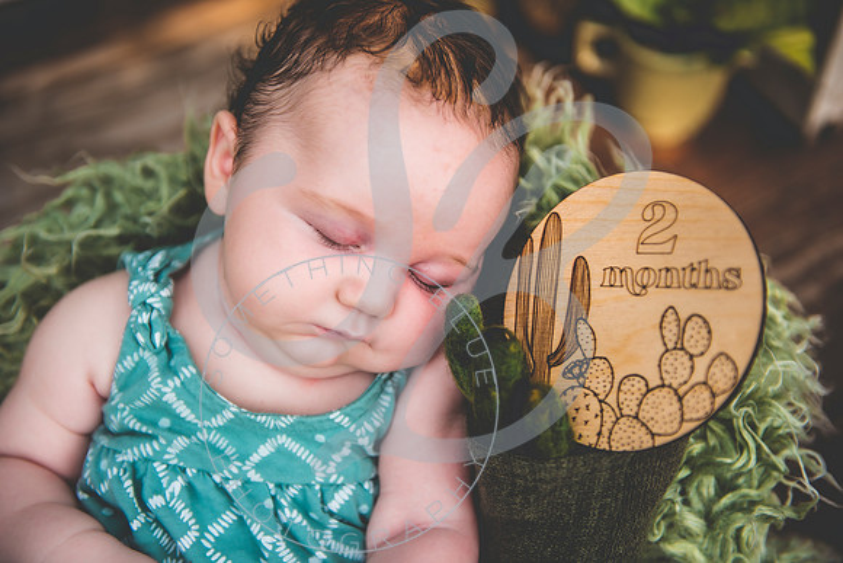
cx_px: 422
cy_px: 282
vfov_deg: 27.0
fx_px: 1171
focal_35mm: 50
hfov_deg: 39.6
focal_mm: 50
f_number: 2.8
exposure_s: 1/1000
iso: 100
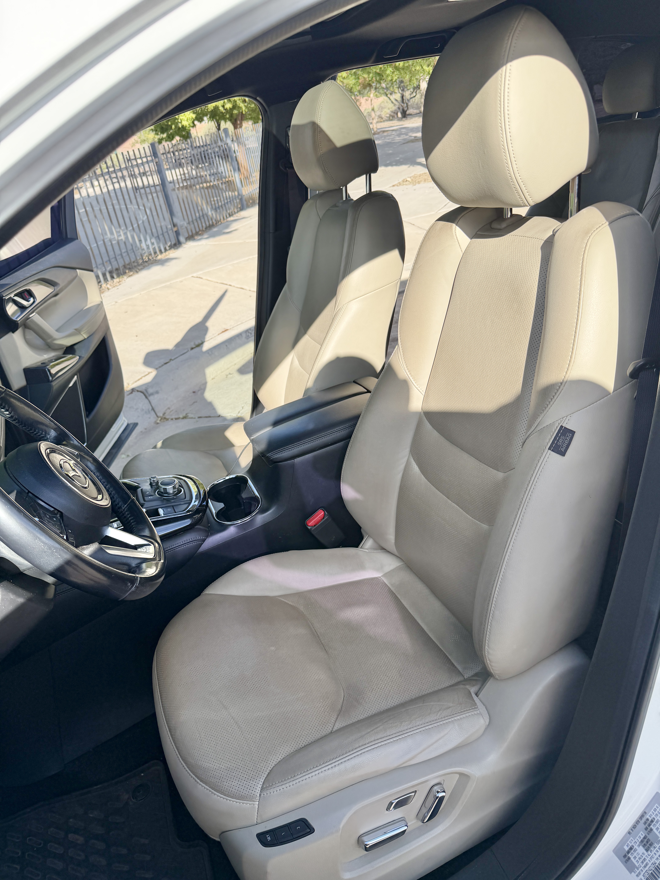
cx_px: 330
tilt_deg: -28.6
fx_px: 610
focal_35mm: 24
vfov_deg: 71.6
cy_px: 440
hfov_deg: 56.8
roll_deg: +10.9
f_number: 1.78
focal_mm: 6.76
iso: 80
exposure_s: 1/2053
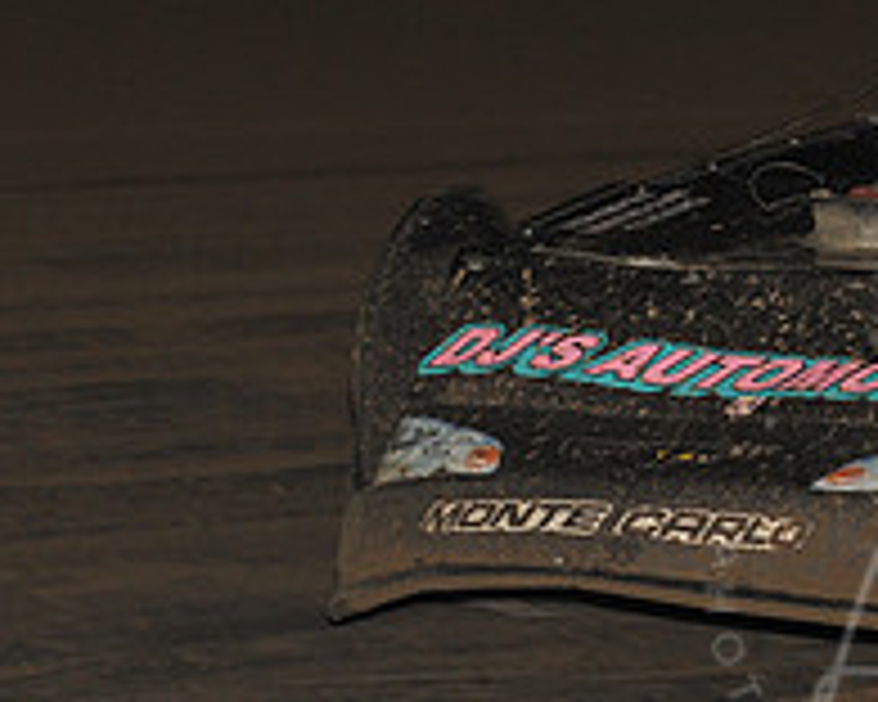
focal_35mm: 334
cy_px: 166
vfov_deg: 4.6
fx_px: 8679
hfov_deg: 5.8
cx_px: 973
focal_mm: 120
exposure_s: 1/320
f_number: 6.3
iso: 1000
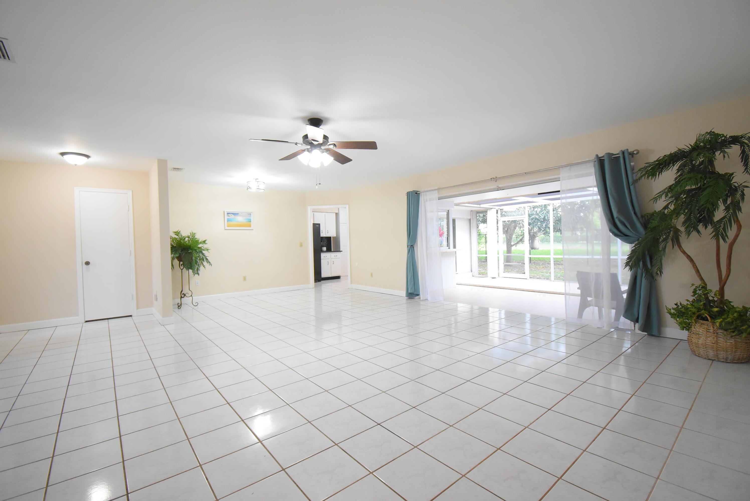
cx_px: 375
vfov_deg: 77.4
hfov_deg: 100.3
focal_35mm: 15
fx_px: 313
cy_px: 250
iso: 2200
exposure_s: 1/60
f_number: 4.5
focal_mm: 10
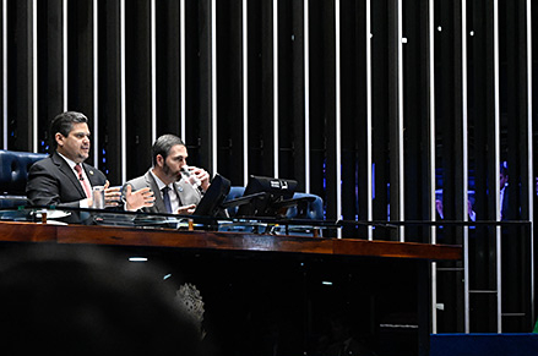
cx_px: 83
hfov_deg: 14.9
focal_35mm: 137
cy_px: 299
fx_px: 2044
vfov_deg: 9.9
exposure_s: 1/200
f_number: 4
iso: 5000
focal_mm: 70
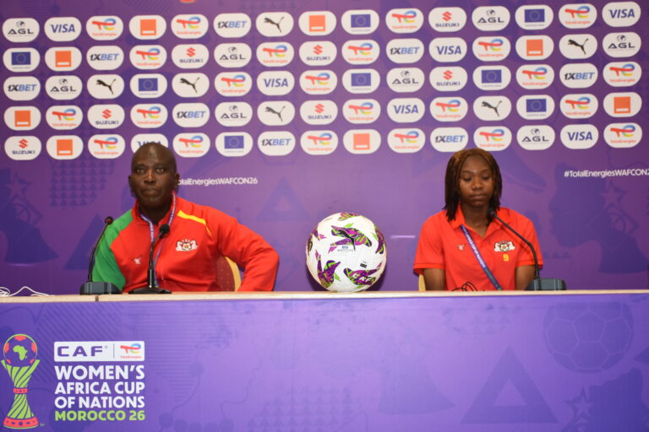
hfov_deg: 35.1
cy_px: 216
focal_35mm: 57
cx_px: 324
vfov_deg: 23.8
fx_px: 1028
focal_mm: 38
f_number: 4.2
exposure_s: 1/60
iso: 500
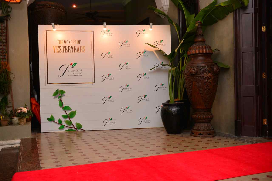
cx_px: 136
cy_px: 90
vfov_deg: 36.9
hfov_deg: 53.1
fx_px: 272
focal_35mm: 36
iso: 800
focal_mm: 36
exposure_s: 1/125
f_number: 3.5
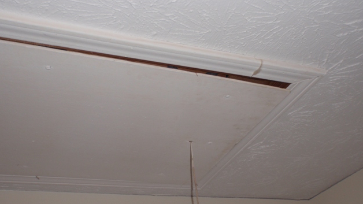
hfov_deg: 50.5
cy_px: 131
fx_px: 385
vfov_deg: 29.5
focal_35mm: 40
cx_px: 181
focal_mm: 6.53
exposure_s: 1/40
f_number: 4.1
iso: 100
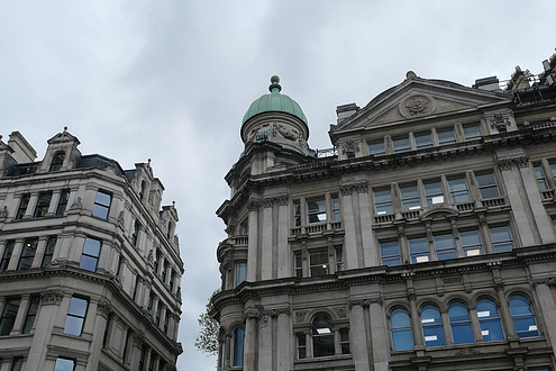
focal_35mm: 34
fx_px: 525
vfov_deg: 38.9
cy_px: 178
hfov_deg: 55.8
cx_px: 281
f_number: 3.5
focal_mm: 10.8
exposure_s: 1/800
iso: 200
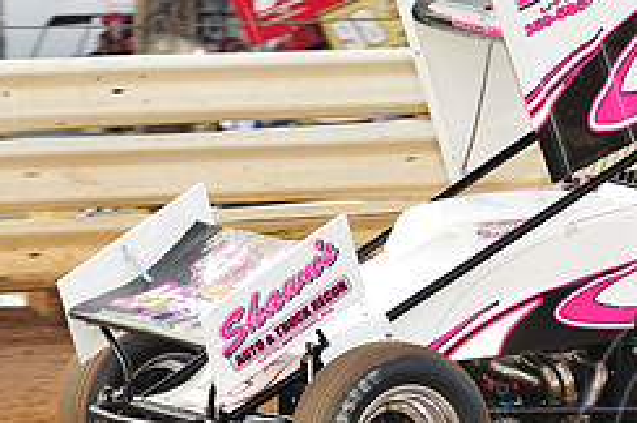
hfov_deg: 4.7
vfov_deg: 3.1
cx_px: 645
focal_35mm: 440
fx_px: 7775
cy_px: 164
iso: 800
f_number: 8
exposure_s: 1/320
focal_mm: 185
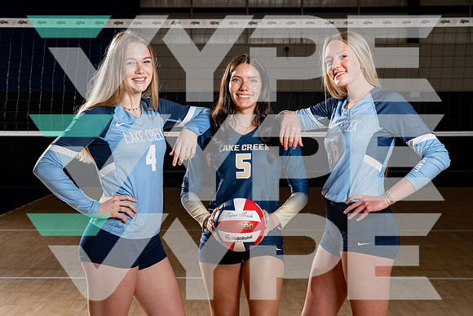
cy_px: 158
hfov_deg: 32.9
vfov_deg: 22.3
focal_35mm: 61
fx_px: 802
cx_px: 236
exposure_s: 1/250
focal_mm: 61
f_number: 8
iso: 100
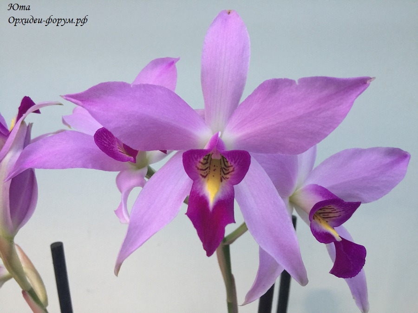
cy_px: 156
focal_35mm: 29
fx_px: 350
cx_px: 209
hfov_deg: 61.7
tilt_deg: -11.8
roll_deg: -0.3
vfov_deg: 48.2
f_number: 2.2
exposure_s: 1/33
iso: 64
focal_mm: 4.15
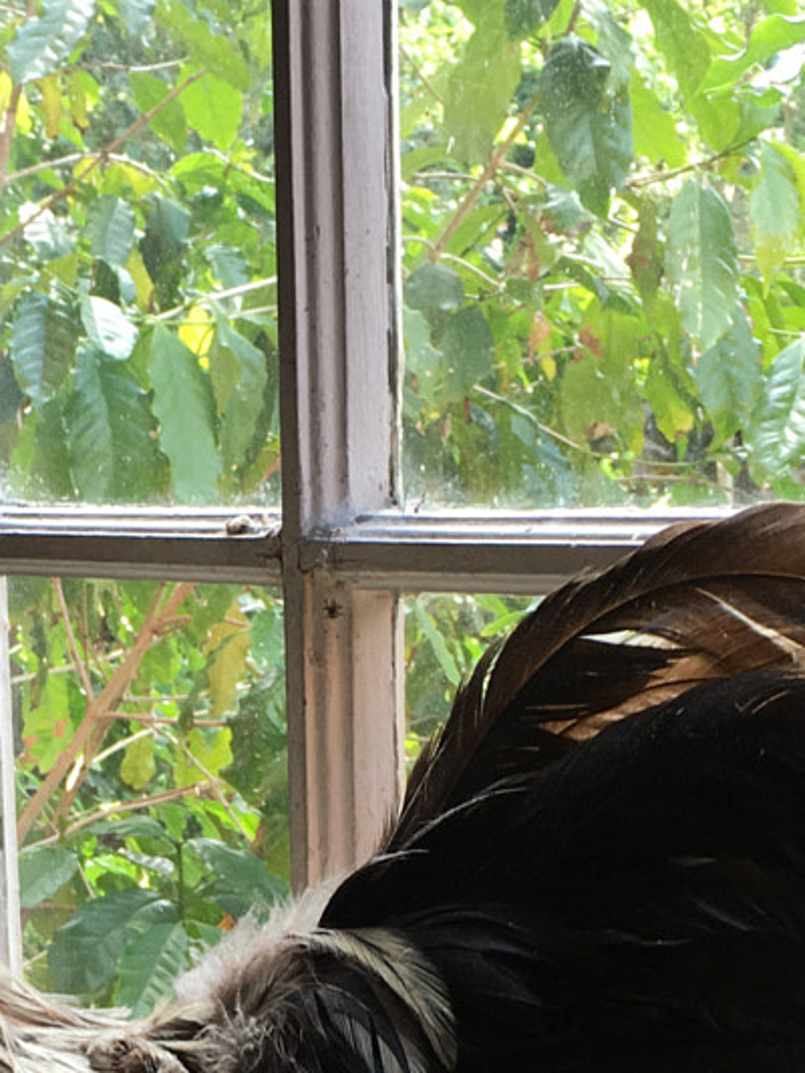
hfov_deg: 16.8
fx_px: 2697
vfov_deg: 21.8
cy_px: 1041
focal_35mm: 87
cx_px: 107
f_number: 2.2
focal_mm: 4.15
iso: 32
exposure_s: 1/60
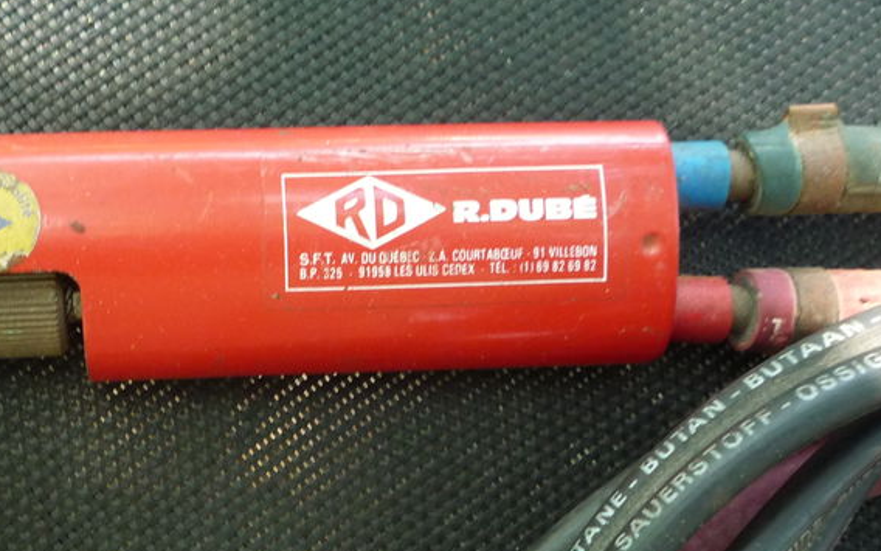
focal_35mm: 56
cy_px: 411
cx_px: 261
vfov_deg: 22.9
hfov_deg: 35.7
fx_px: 1345
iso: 200
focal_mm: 5.2
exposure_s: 1/30
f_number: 3.3
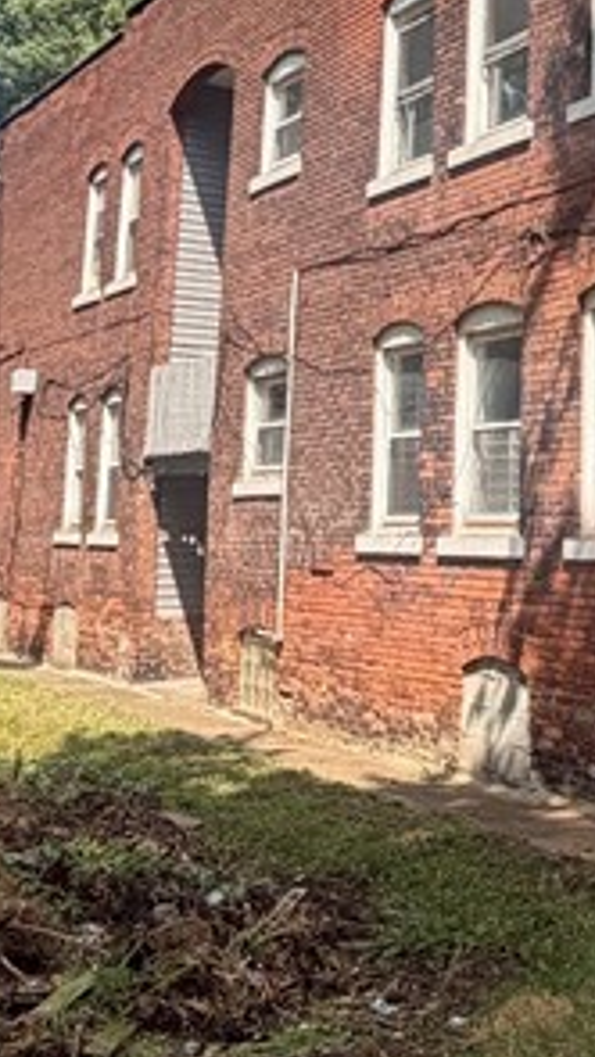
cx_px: 634
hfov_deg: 21.6
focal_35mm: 53
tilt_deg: +11.4
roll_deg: -0.4
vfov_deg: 38.1
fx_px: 1486
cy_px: 254
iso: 40
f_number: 2.2
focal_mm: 2.22
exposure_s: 1/651
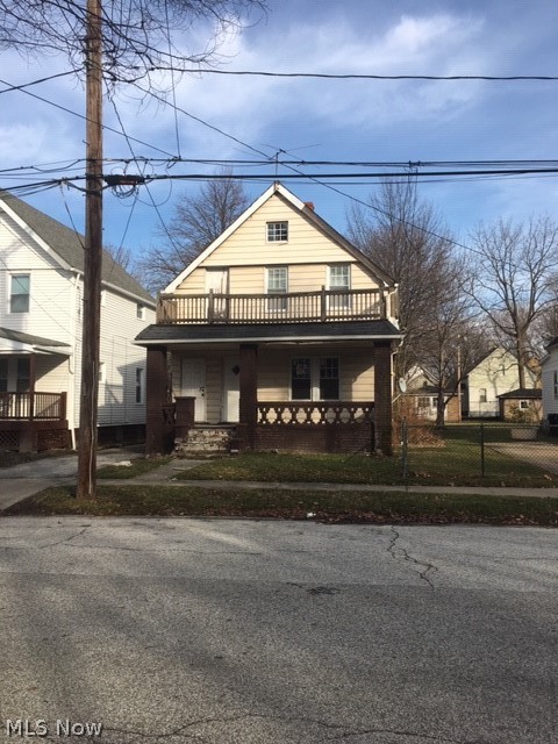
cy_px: 372
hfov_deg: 48.2
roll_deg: -1.6
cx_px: 279
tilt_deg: +4.9
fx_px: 623
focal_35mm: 29
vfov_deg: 61.7
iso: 25
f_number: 2.2
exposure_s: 1/1040
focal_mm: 4.15
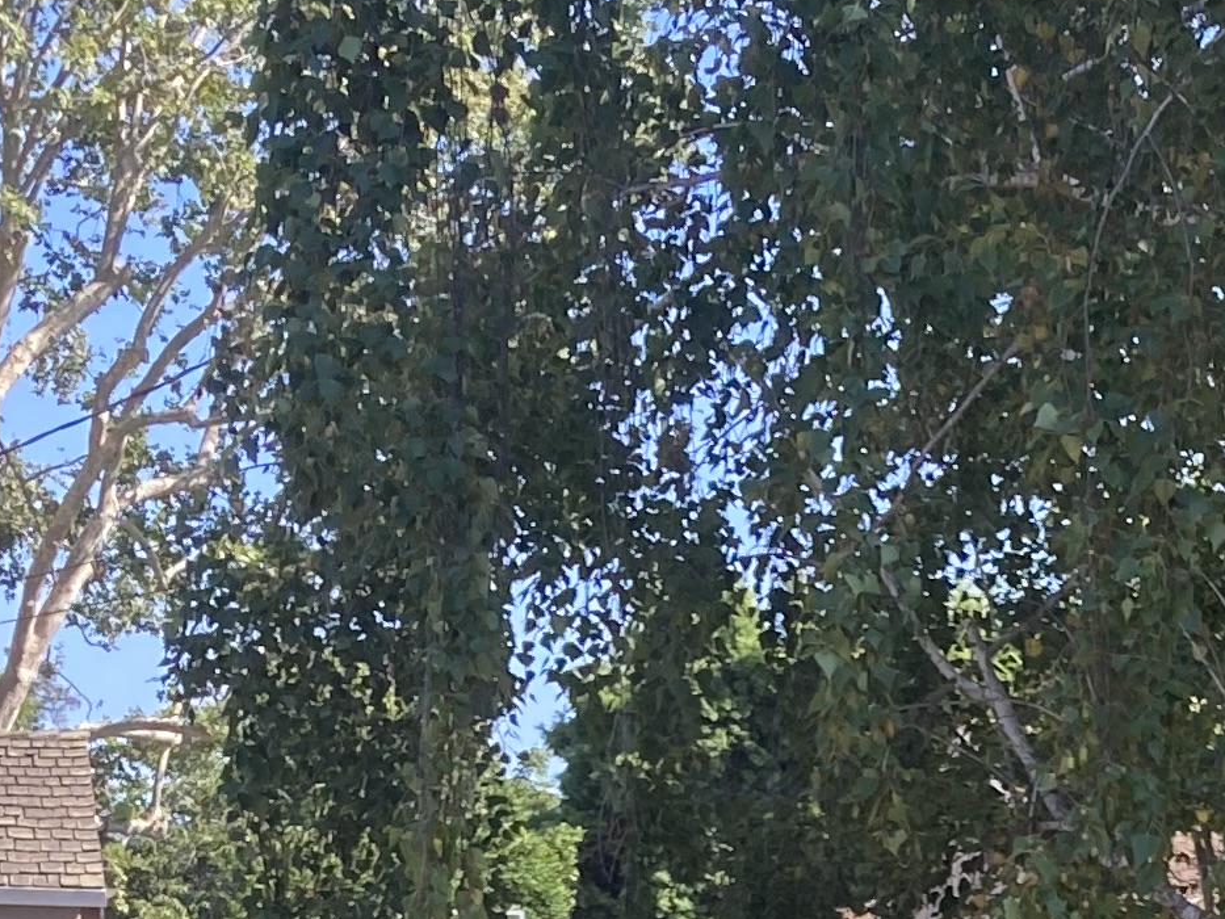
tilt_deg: -6.9
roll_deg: -1.1
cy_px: 1650
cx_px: 1362
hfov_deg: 15.8
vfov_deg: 11.4
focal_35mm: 121
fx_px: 4283
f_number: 1.8
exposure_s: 1/355
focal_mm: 3.99
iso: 20
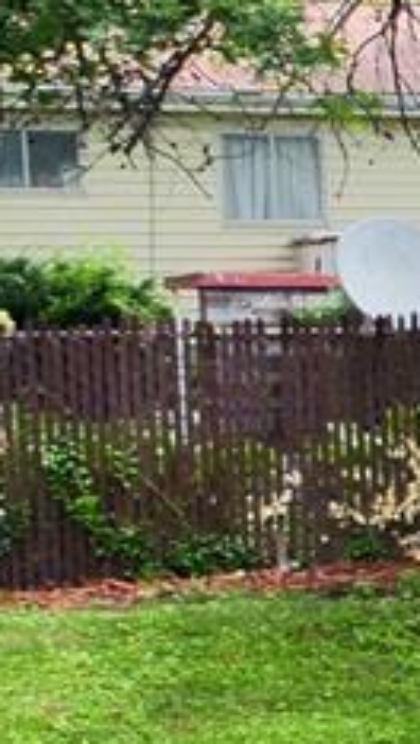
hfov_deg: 6.1
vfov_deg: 16.0
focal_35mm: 134
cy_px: 474
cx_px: 2073
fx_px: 2647
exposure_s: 1/250
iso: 800
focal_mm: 9
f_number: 5.6
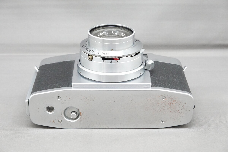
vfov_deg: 17.9
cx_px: 114
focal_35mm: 76
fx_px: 481
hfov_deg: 26.7
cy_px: 76
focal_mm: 27.98
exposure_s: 1/80
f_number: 5.6
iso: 4000
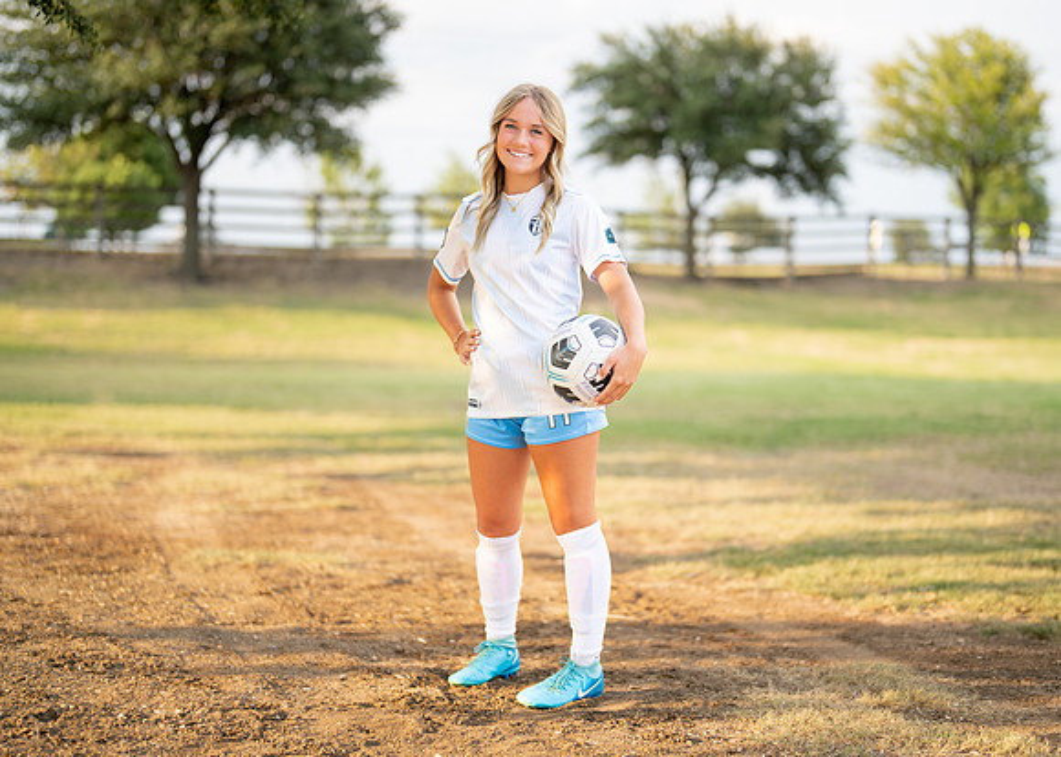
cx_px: 546
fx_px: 1757
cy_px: 390
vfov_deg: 24.3
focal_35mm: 58
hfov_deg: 33.6
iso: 100
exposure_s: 1/1600
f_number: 1.2
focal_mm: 50
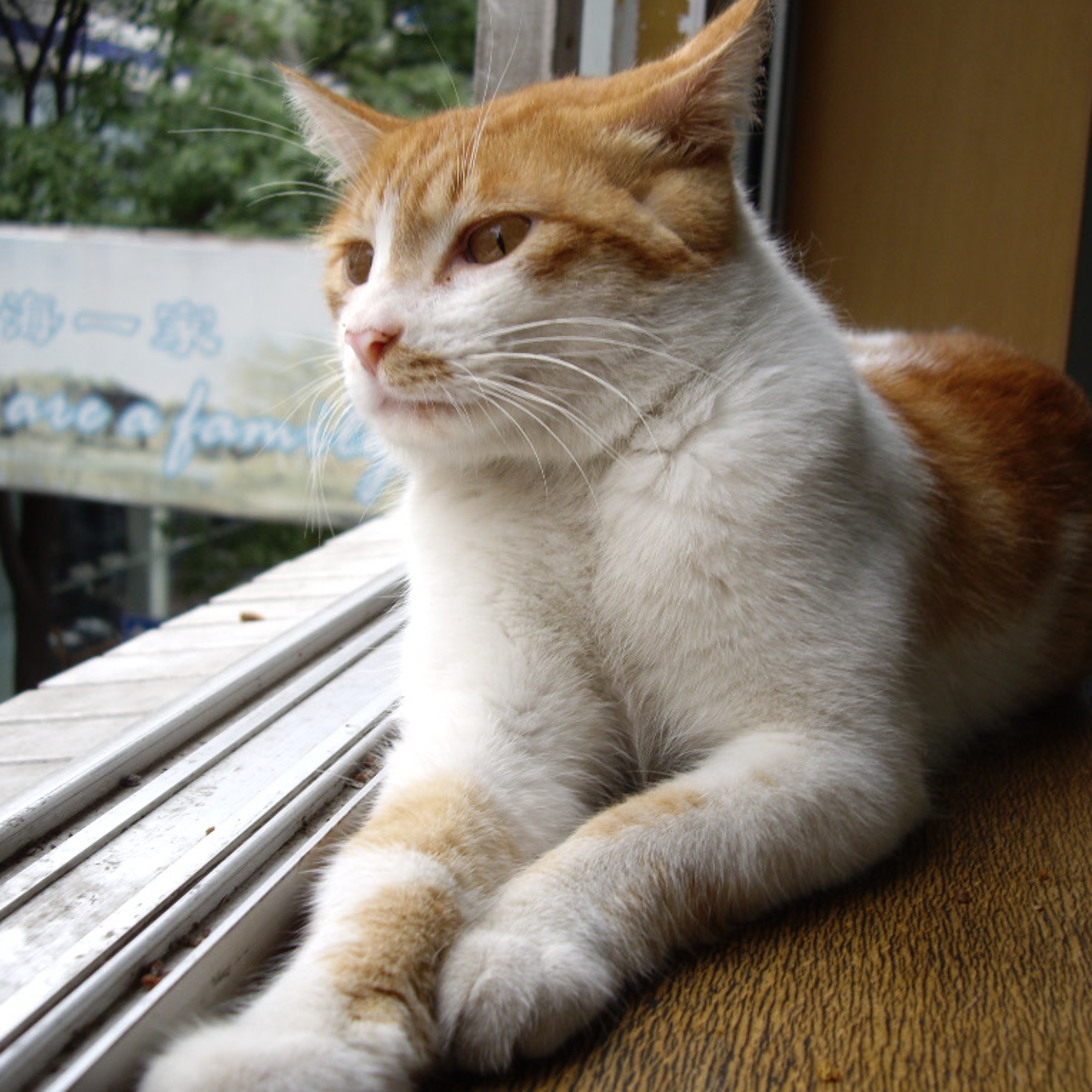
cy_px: 547
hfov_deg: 37.5
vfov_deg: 37.6
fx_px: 1606
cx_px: 585
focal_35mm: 45
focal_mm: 7.9
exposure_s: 1/125
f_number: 2.8
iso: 100
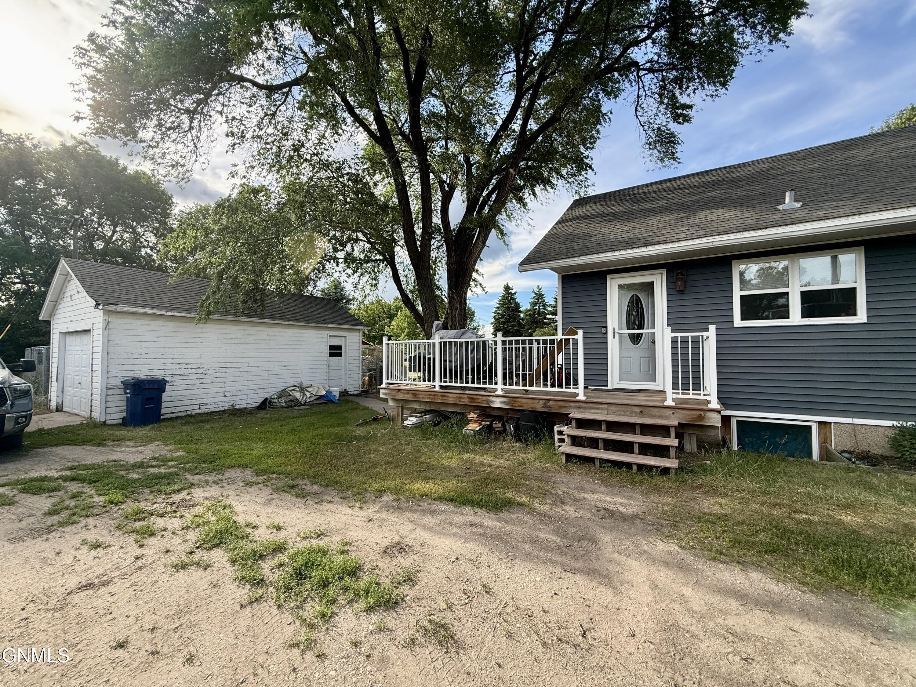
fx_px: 370
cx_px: 458
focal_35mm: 14
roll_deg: -0.5
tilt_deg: +2.4
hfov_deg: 102.1
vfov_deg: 85.7
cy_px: 344
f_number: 2.2
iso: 64
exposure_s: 1/514
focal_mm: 2.22
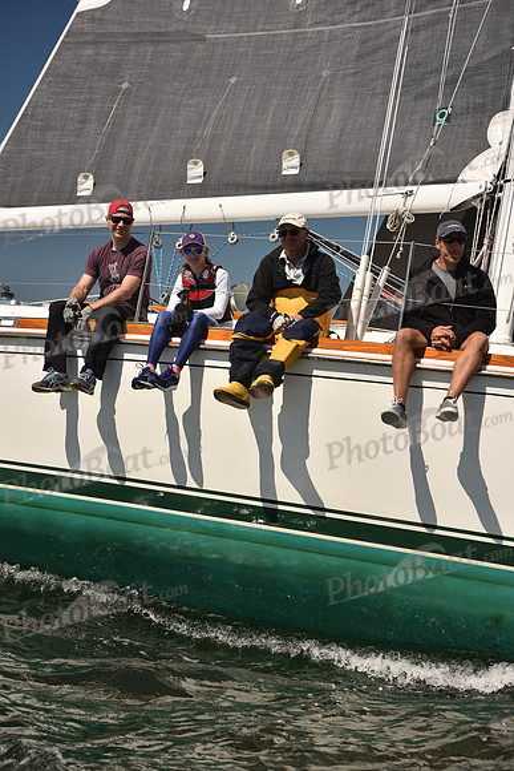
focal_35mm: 70
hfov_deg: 19.5
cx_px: 257
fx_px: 1498
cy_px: 386
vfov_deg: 28.8
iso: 250
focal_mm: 70
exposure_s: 1/1250
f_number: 5
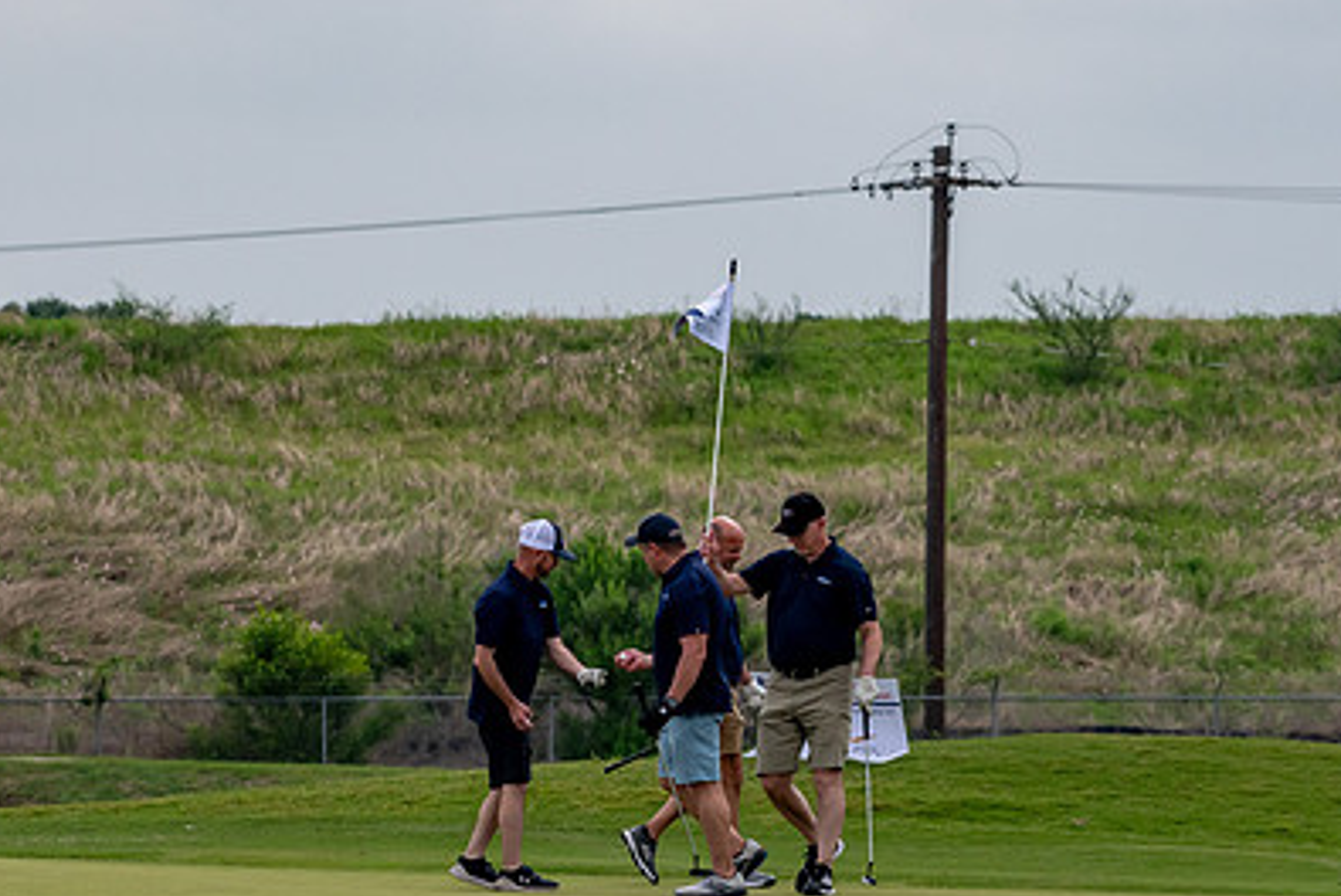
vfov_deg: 3.0
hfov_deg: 4.5
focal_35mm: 462
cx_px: 557
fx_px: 17222
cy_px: 433
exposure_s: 1/2000
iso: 500
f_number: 7.1
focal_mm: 210
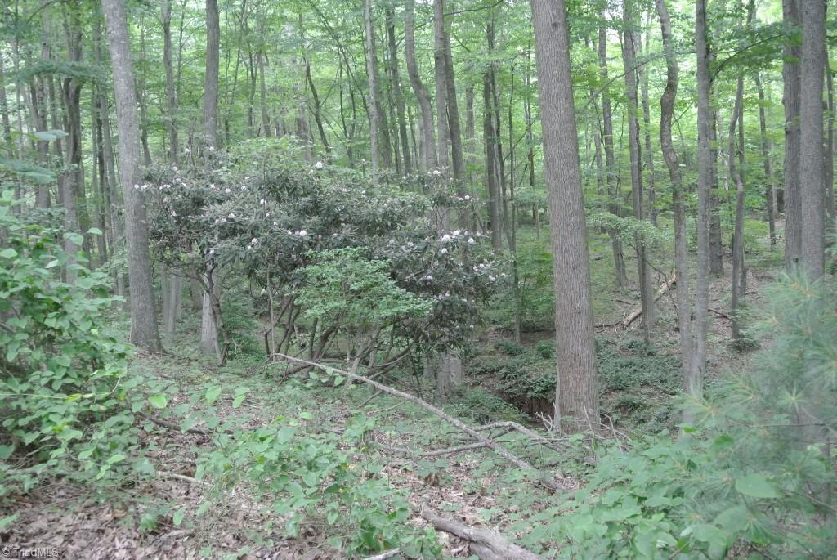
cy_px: 280
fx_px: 977
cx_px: 418
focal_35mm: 42
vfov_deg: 32.0
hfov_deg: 46.4
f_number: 4.2
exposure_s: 1/60
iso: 640
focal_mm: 15.7
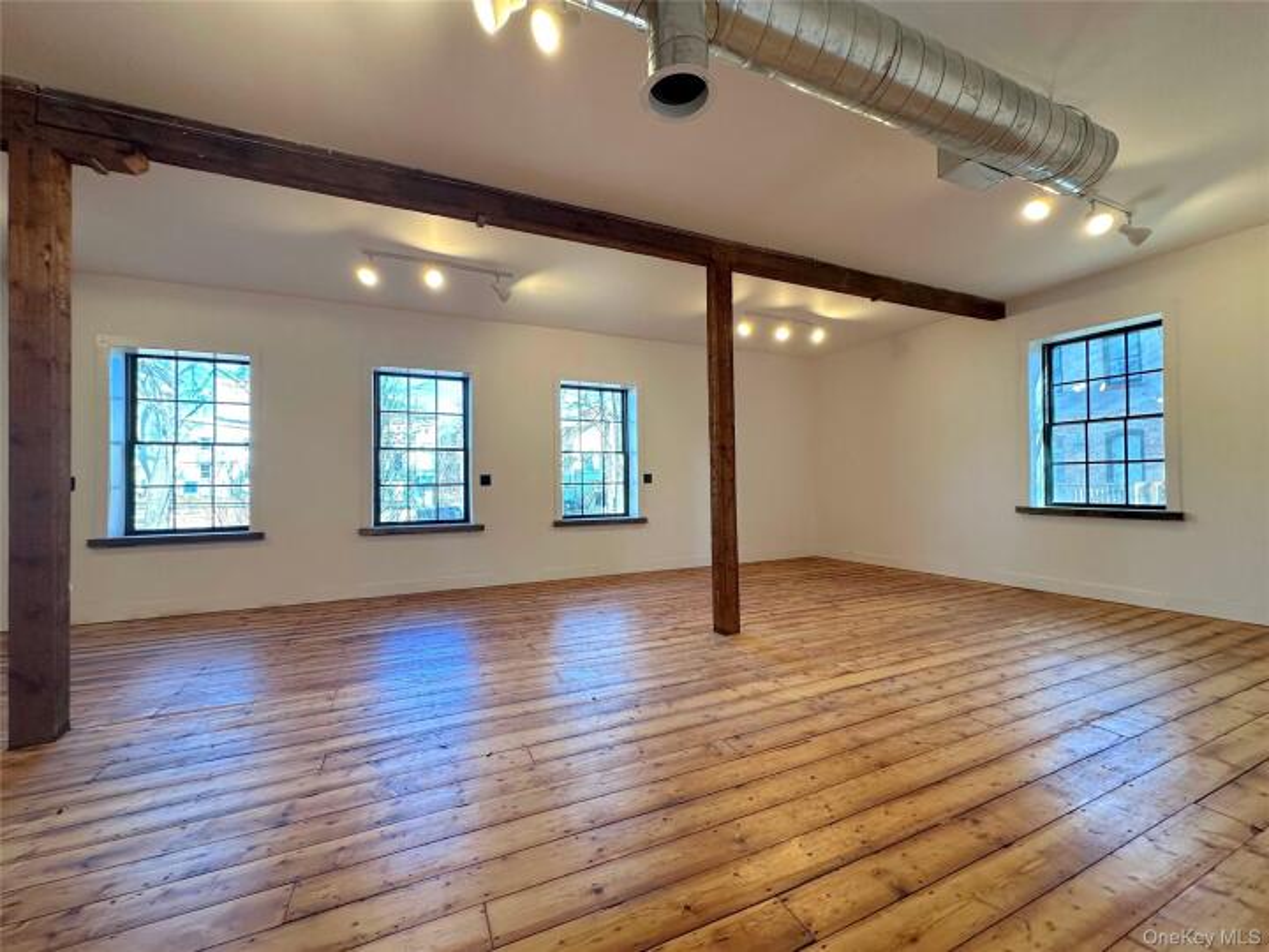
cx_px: 634
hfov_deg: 102.1
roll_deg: +0.7
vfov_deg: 85.7
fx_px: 513
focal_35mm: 14
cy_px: 476
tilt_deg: +0.4
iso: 160
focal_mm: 2.22
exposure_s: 1/120
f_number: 2.2
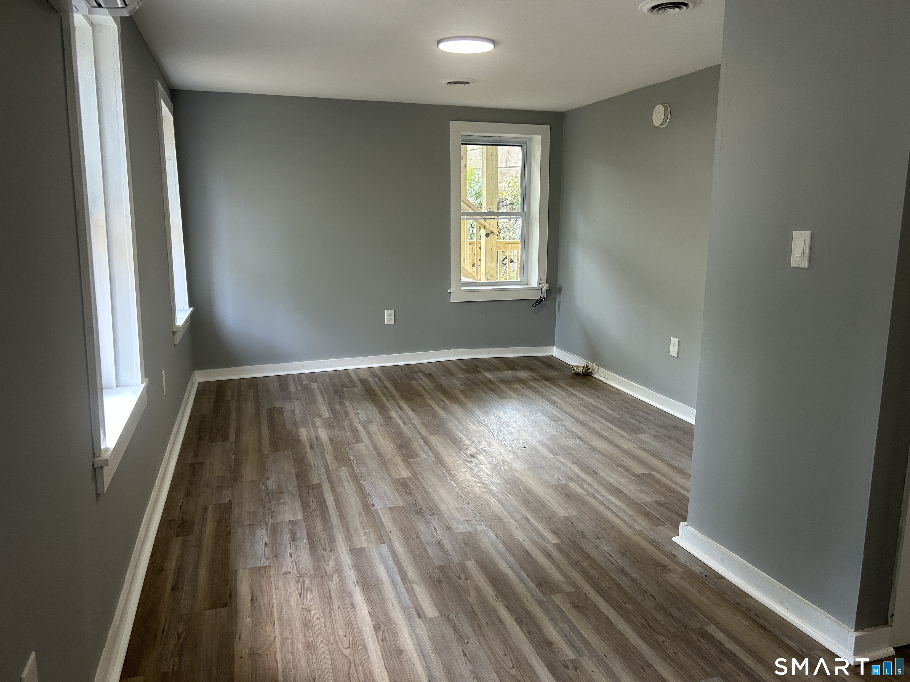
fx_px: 683
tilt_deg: -8.7
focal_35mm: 26
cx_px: 455
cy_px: 341
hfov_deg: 67.3
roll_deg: -0.8
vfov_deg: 53.1
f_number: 1.5
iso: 100
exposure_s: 1/120
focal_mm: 5.7
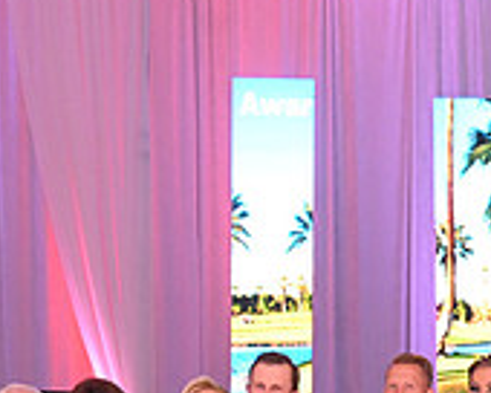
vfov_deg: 11.7
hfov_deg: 14.3
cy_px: 539
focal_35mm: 128
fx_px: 1860
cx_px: 664
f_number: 5
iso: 2500
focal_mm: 40
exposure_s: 1/200
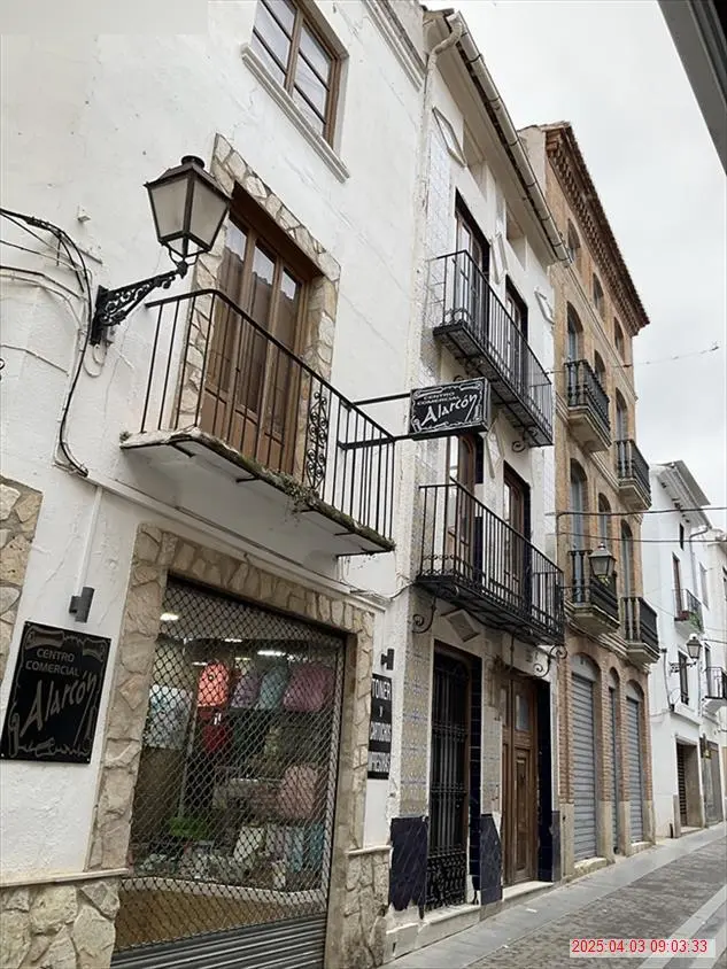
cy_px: 484
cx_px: 364
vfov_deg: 61.7
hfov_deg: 48.2
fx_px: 812
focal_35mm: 29
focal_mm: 3
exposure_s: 1/131
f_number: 1.8
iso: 16
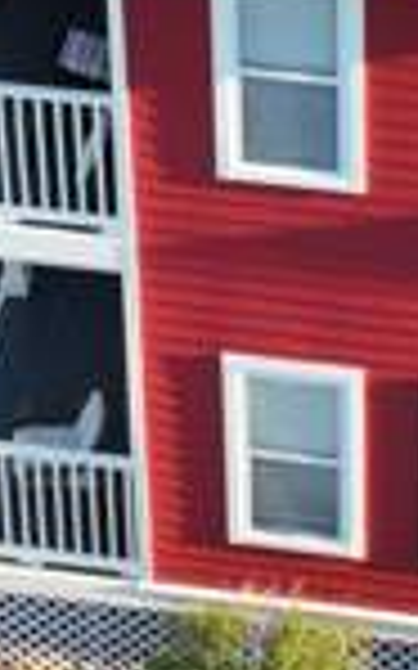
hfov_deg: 9.6
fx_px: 2481
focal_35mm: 136
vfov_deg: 14.5
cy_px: -297
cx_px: 373
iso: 100
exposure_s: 1/640
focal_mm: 12.29
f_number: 2.8
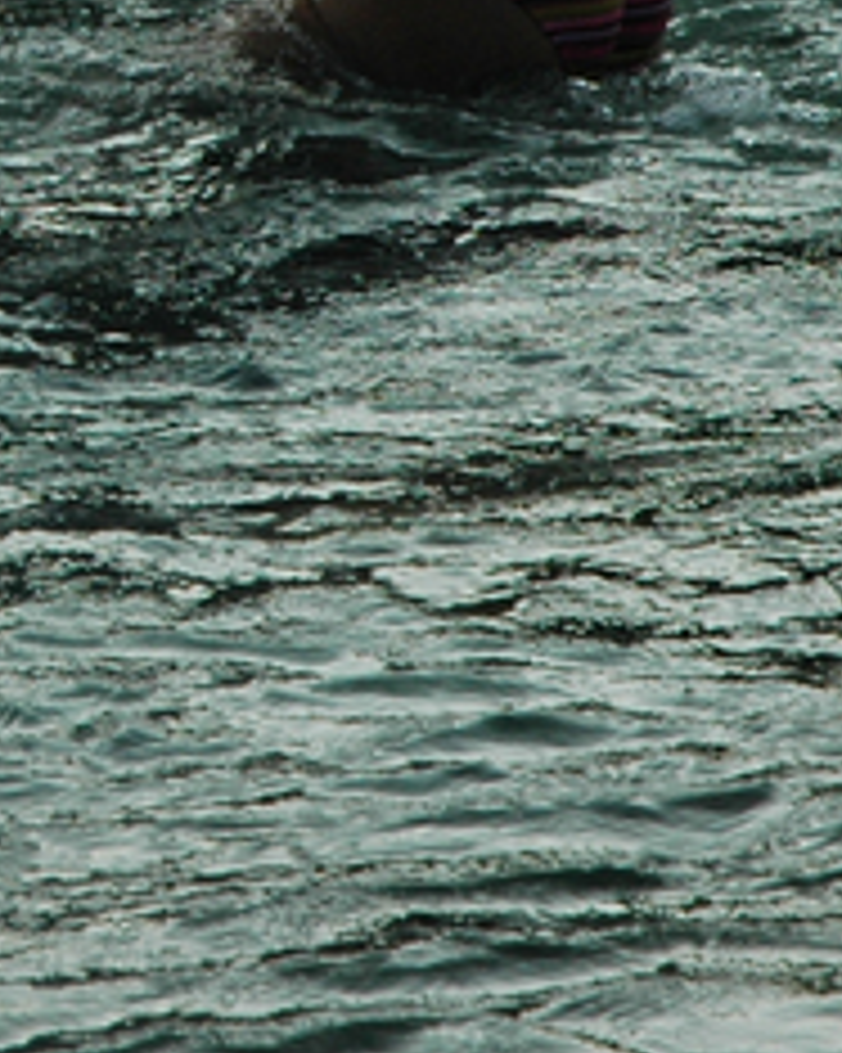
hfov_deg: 3.7
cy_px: -295
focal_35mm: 421
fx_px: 13123
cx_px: -455
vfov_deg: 4.6
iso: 400
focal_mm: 70
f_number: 10
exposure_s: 1/400
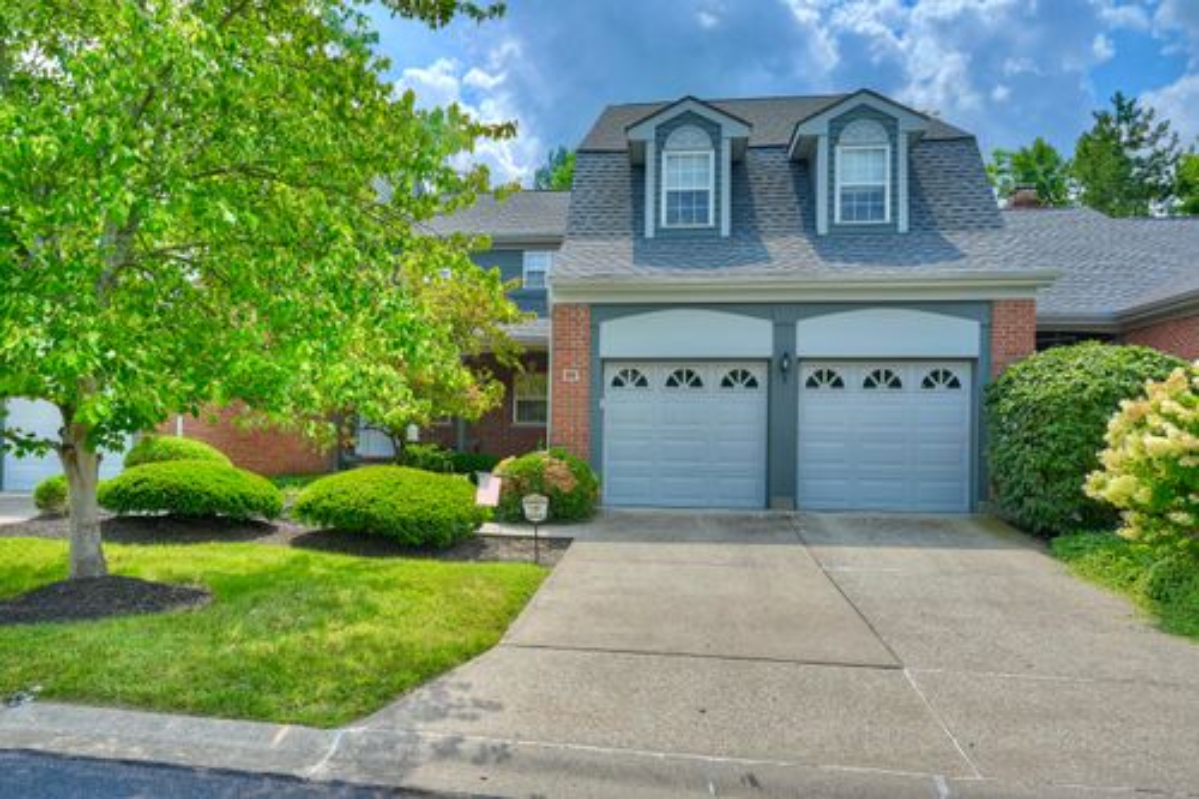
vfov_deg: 56.1
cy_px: 400
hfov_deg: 77.3
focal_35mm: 22
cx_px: 600
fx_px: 749
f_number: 10
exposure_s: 1/50
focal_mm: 22.5
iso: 100
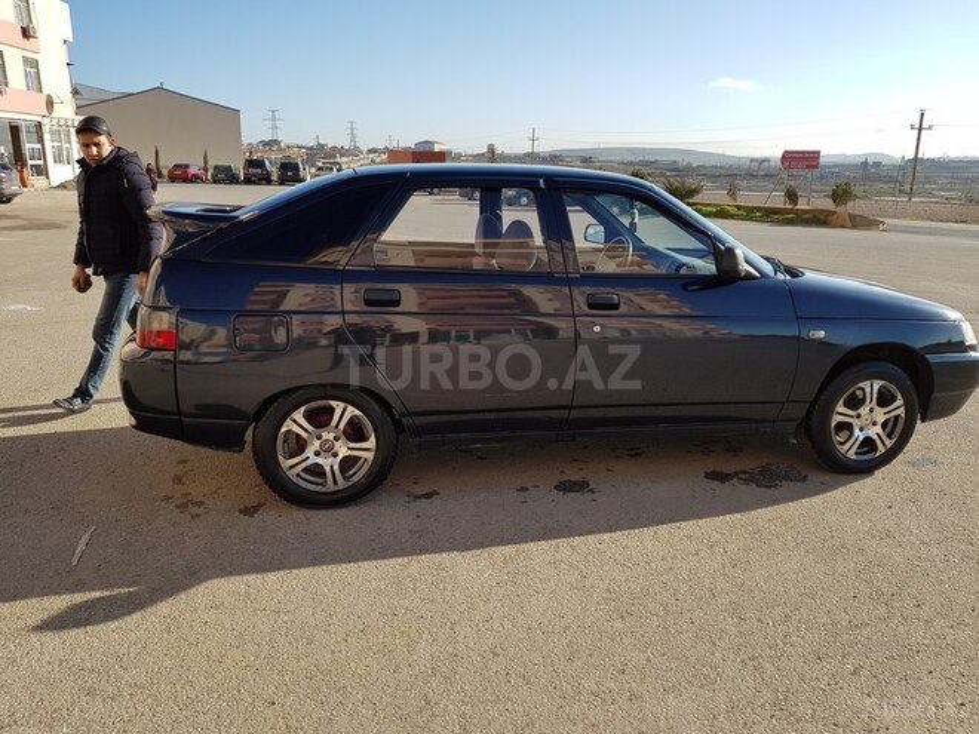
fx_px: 735
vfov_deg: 53.1
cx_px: 490
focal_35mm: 26
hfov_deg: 67.3
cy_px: 367
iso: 40
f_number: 1.7
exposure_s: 1/1664
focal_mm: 4.2
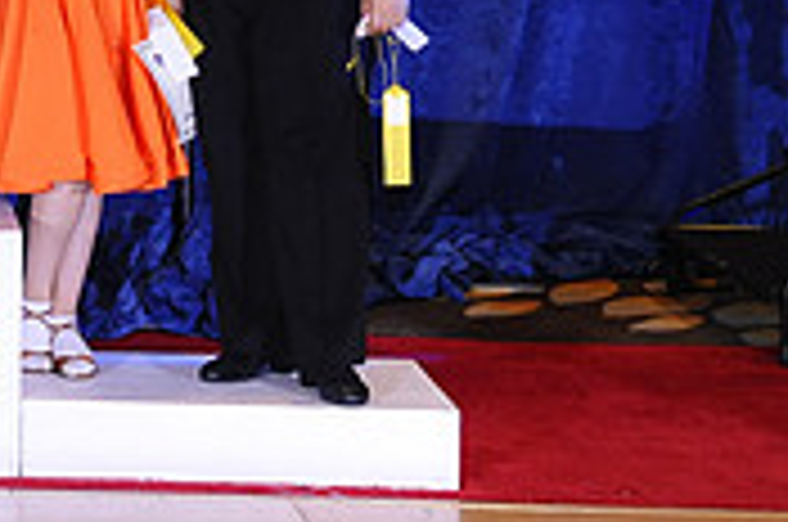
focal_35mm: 166
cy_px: -238
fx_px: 3627
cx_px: -428
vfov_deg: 8.1
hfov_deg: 11.8
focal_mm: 50
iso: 2000
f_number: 5.6
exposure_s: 1/250
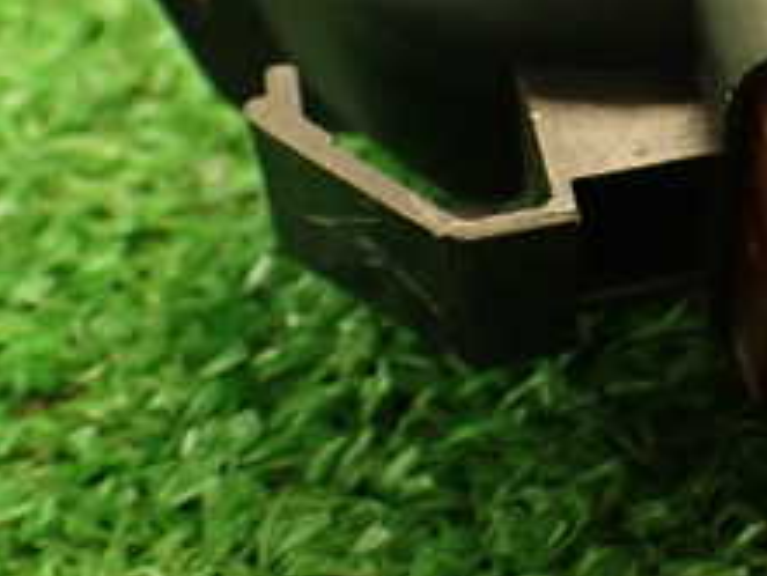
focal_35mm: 87
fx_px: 1929
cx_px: 757
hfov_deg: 21.7
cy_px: 52
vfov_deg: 16.7
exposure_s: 1/30
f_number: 2.4
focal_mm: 5.79
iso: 400
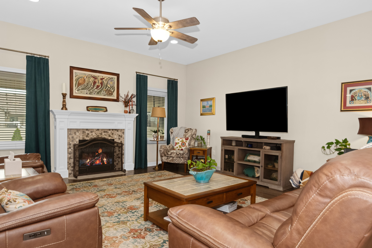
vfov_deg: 57.2
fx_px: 227
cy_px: 124
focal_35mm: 22
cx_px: 186
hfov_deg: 78.6
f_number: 8
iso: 400
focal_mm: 15
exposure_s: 1/80
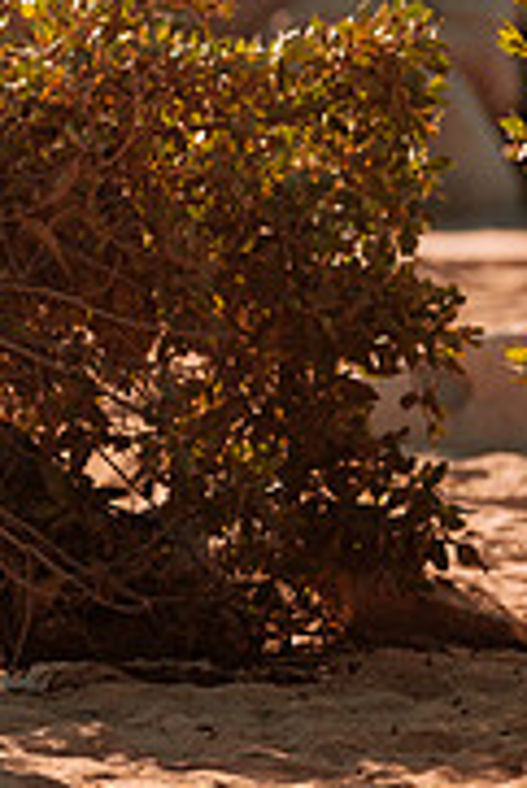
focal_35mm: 432
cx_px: -488
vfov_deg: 4.8
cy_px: 85
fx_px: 9467
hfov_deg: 3.2
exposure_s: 1/4000
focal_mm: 135
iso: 50
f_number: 1.8
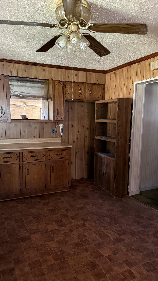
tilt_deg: -6.8
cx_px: 81
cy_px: 145
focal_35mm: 27
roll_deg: -0.2
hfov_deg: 42.9
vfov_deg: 69.8
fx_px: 201
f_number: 1.78
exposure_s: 1/30
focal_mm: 6.76
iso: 1000
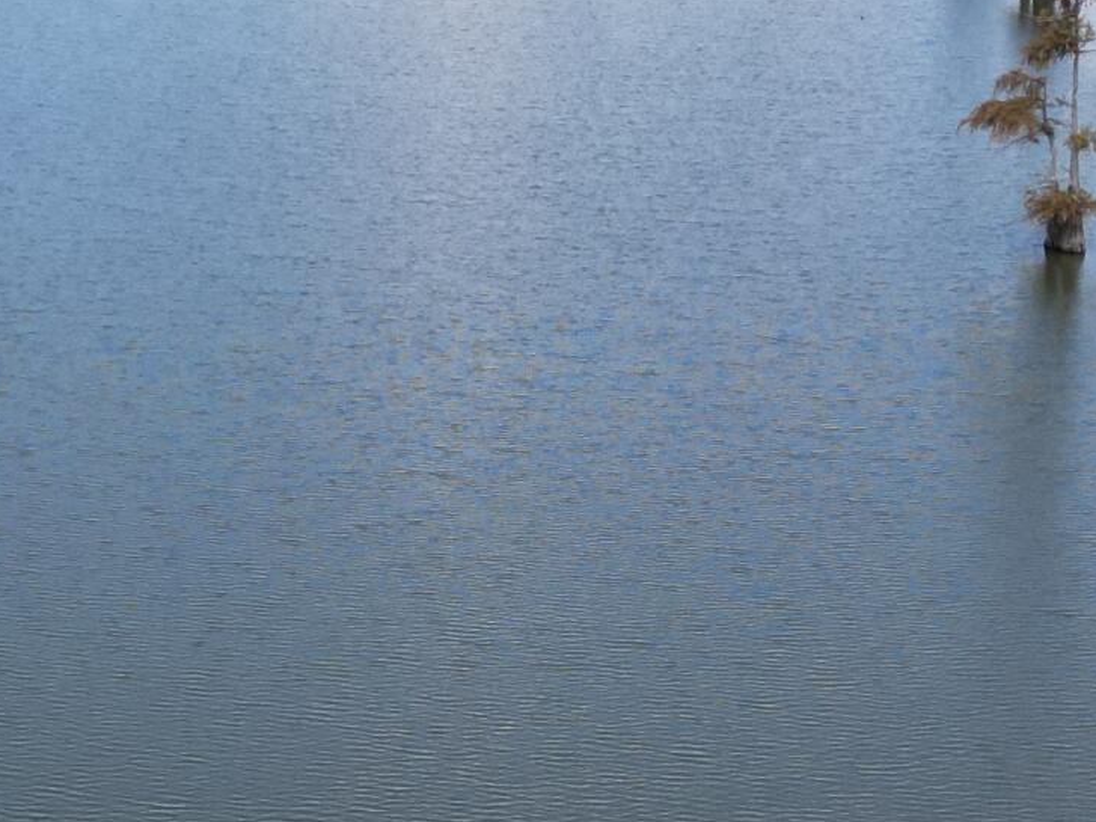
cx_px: 348
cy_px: 433
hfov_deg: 19.8
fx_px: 3134
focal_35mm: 99
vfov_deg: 14.9
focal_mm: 6.72
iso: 200
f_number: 1.7
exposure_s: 1/2500
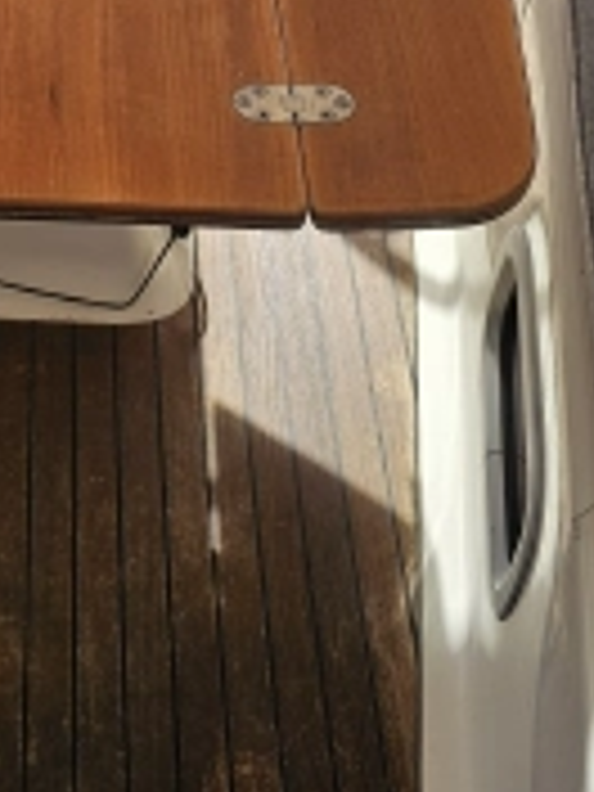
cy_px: -65
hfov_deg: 19.7
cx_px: -32
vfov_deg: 25.2
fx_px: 1647
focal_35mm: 72
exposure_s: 1/535
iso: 16
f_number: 1.7
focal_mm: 6.3
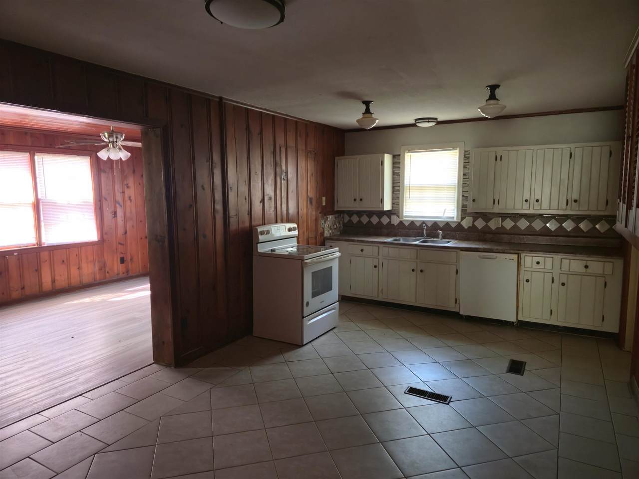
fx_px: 425
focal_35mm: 23
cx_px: 320
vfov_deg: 58.9
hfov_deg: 73.9
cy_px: 240
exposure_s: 1/30
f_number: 1.8
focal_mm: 5.4
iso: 500
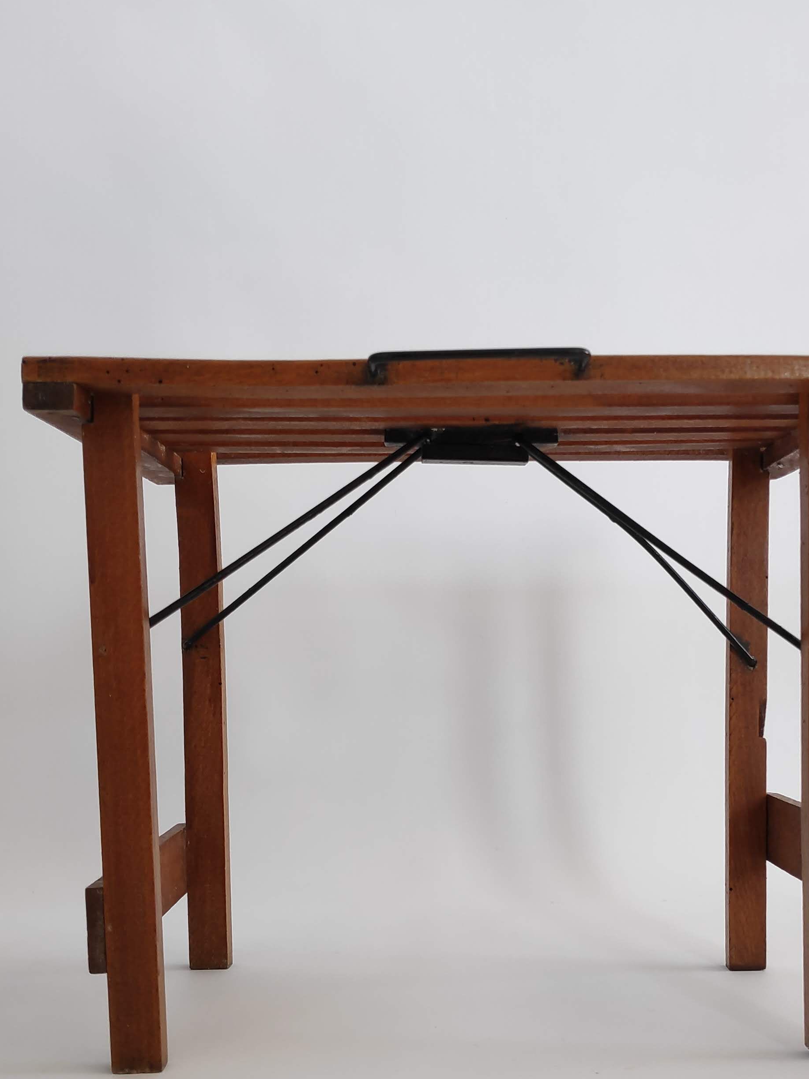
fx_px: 1028
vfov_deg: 54.3
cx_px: 504
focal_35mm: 33
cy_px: 718
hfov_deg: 42.6
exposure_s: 1/100
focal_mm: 3.94
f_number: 1.9
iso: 301
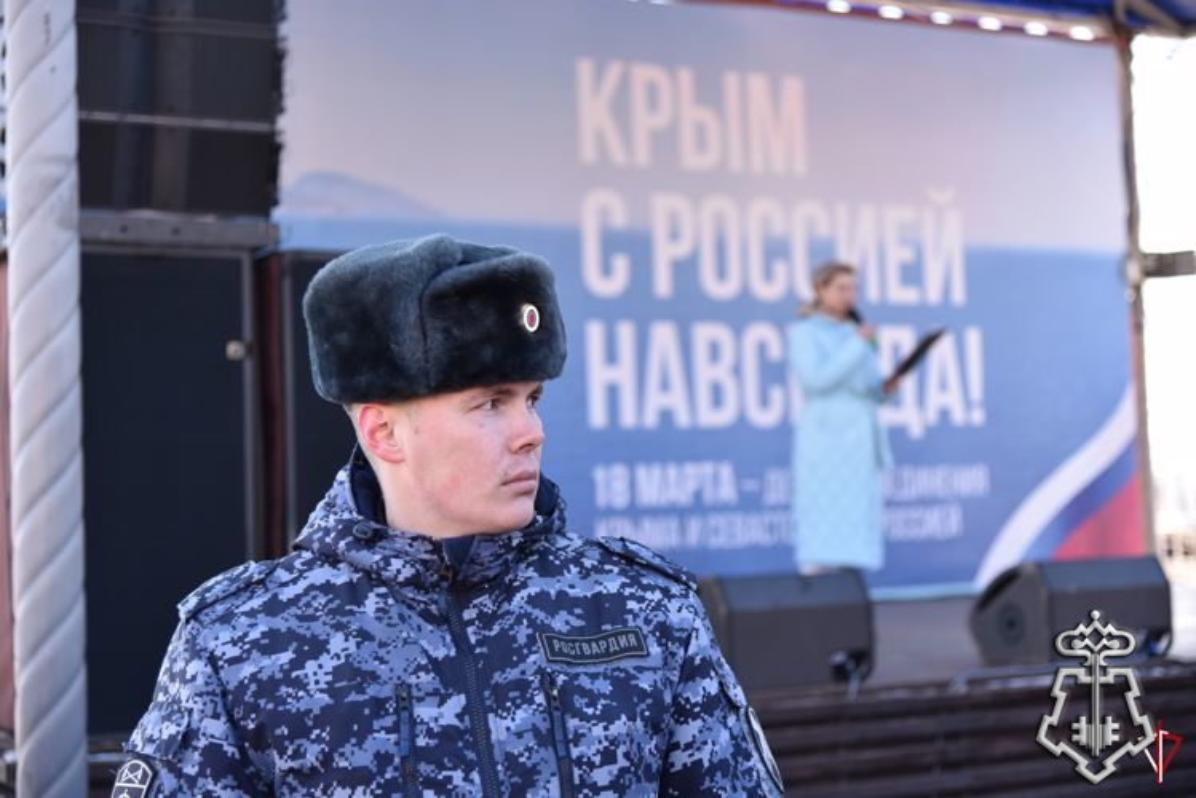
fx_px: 2060
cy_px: 399
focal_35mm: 62
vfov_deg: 21.9
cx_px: 598
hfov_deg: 32.4
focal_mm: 62
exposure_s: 1/1000
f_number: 4
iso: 800
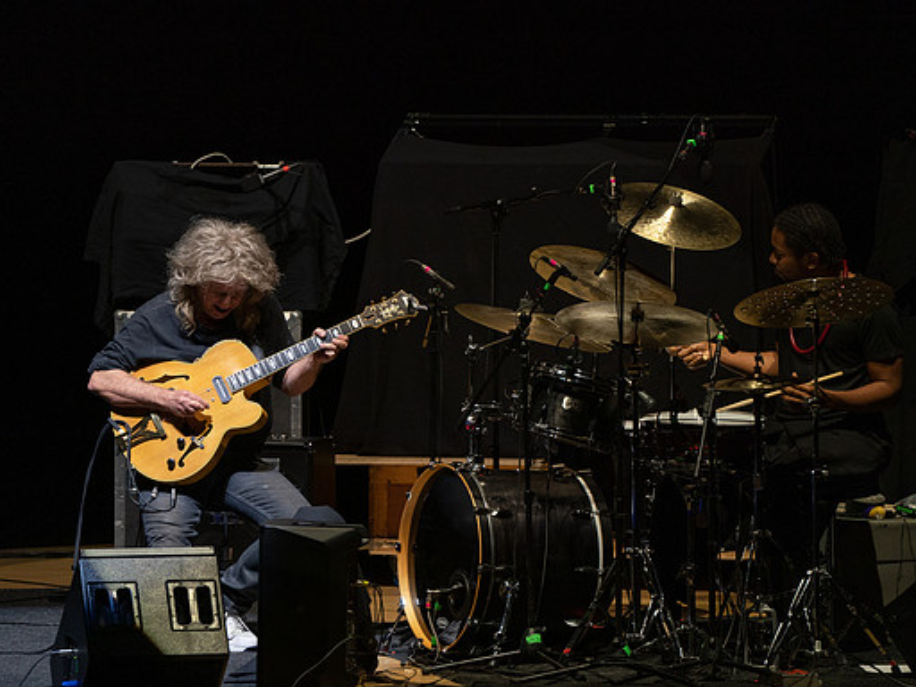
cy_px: 344
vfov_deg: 3.6
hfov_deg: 4.8
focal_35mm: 416
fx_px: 11008
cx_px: 463
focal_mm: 382
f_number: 5.6
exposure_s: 1/250
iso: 2000
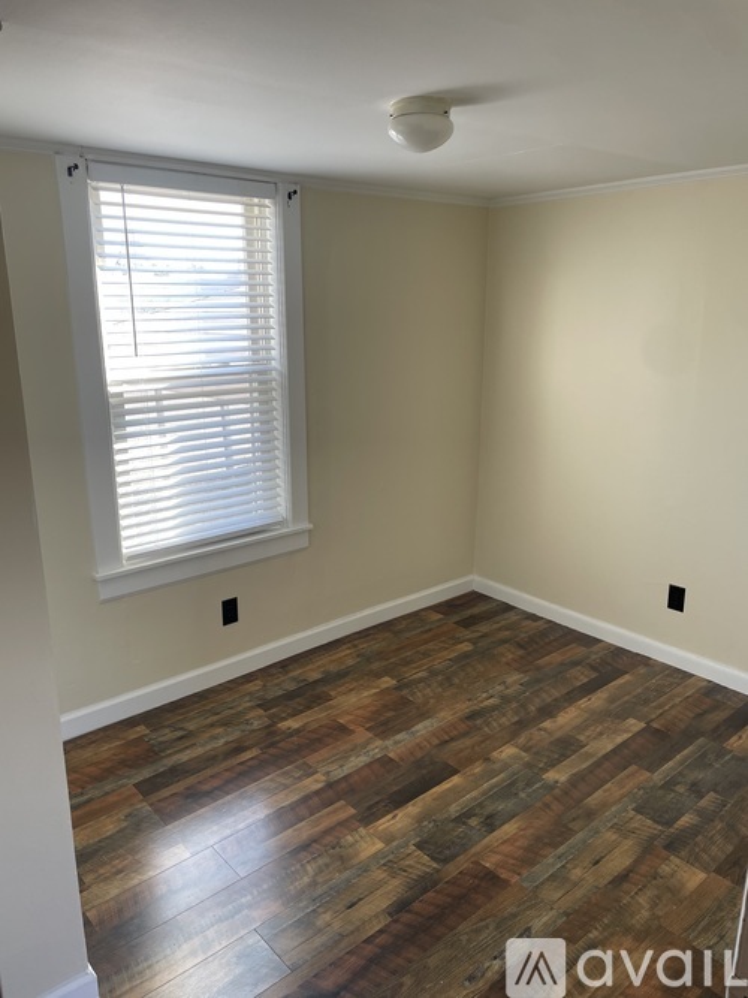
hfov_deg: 53.0
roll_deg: +0.8
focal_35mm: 26
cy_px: 499
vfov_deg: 67.3
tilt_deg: -14.2
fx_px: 749
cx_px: 374
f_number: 1.6
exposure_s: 1/121
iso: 50
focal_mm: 4.2
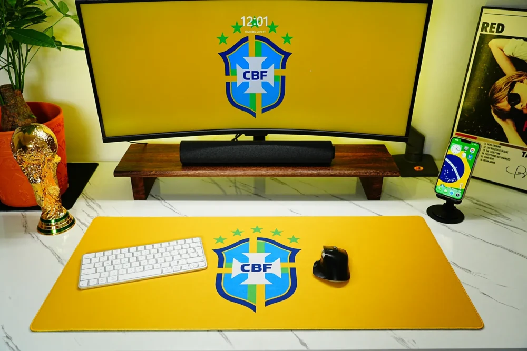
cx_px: 264
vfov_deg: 43.6
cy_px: 176
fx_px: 439
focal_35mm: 30
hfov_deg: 61.9
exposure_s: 1/80
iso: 1250
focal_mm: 30
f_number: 4
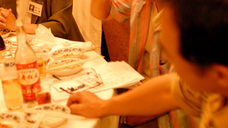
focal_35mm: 82
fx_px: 495
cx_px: 34
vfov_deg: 14.6
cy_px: 16
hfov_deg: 25.3
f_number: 2
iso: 800
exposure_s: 1/90
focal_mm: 28
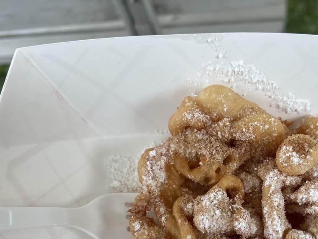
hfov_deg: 44.9
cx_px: 217
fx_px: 377
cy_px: 188
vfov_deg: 34.2
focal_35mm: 41
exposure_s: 1/247
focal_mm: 5.7
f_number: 1.5
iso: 40
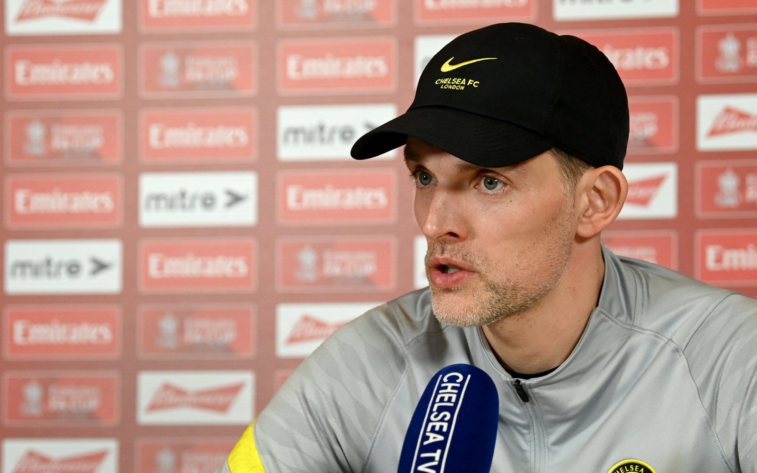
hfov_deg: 12.8
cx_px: 455
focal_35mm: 163
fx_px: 3363
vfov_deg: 8.0
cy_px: 359
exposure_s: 1/400
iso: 2500
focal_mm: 110
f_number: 4
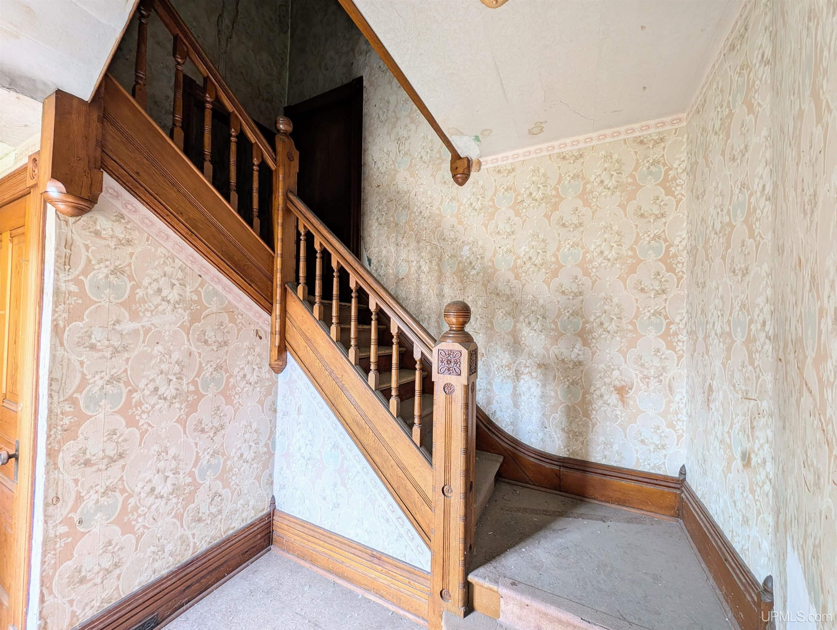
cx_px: 418
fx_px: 291
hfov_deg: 110.5
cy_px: 315
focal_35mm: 12
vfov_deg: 94.6
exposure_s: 1/31.3
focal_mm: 2.23
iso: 30
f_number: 1.95
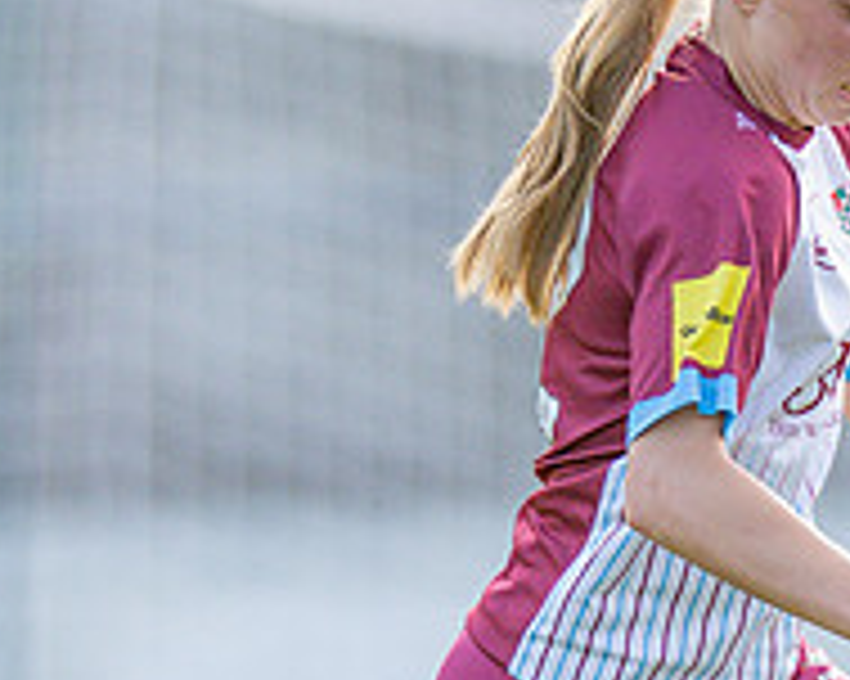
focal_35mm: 1503
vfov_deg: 1.0
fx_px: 37791
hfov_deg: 1.3
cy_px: 803
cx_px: -178
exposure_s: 1/3200
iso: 1000
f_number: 2.8
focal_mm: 300
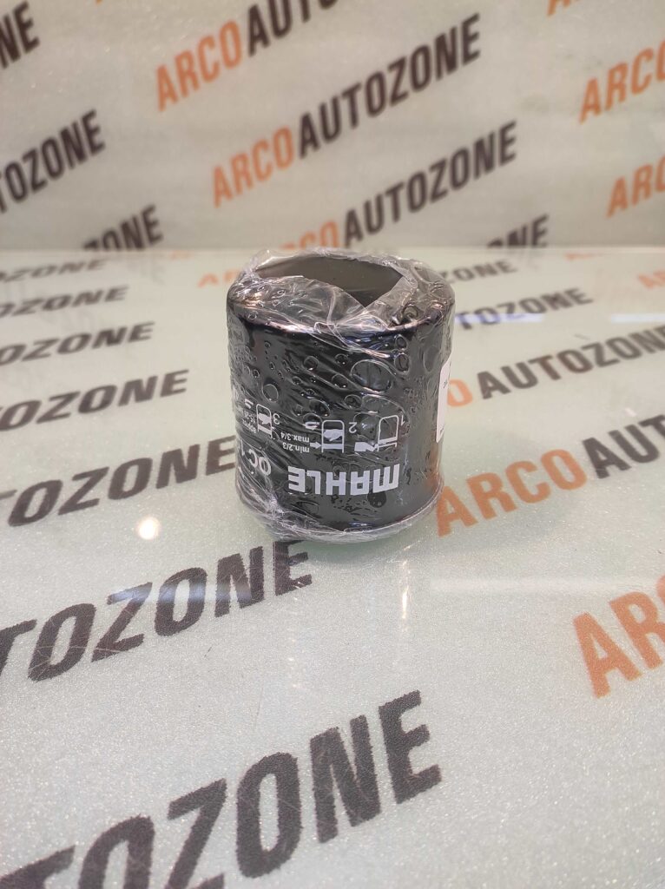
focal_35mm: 17
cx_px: 332
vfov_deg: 91.1
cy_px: 444
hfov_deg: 74.6
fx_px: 436
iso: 267
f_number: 1.79
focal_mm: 4.74
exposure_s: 1/50
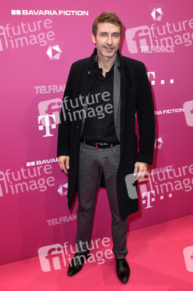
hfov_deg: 39.9
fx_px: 266
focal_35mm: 33
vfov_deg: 57.3
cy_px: 146
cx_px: 96
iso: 500
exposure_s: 1/160
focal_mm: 22
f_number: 6.3
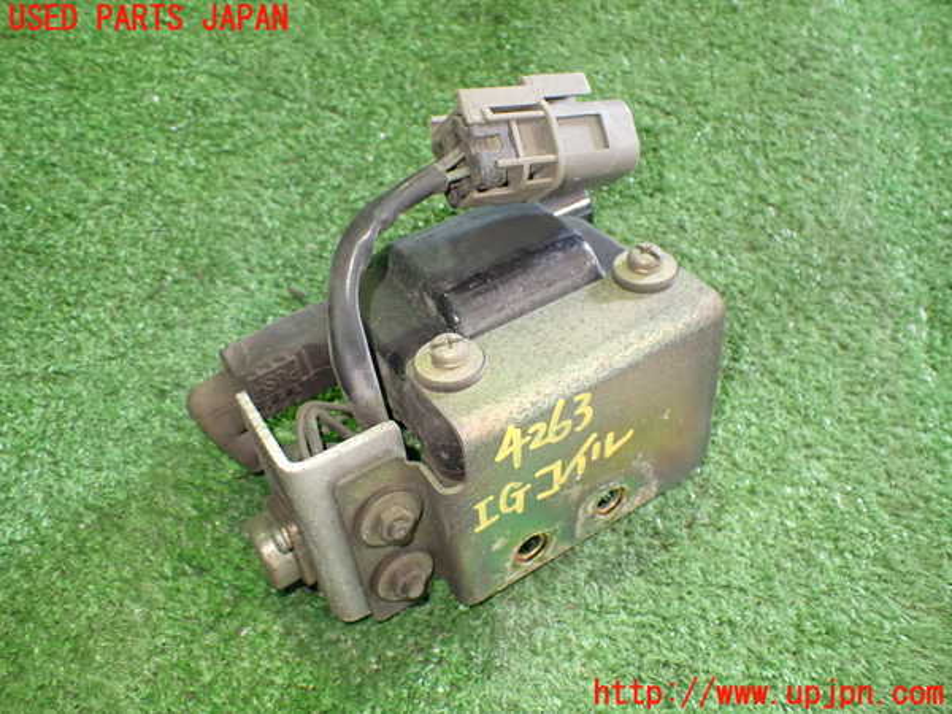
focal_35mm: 30
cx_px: 476
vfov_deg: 46.8
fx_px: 825
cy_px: 357
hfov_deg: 60.0
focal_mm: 5.4
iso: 800
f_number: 2.3
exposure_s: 1/50
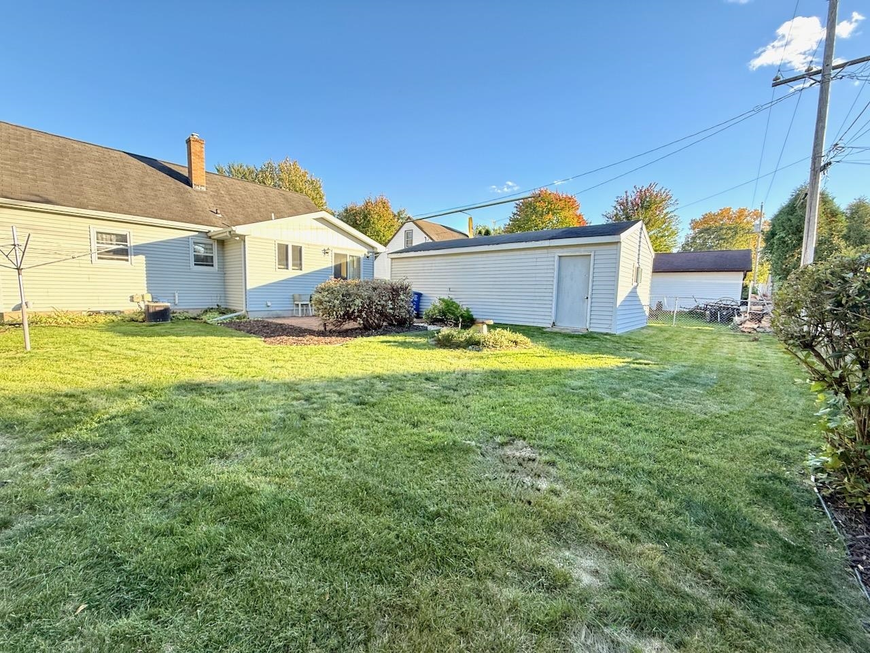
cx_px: 435
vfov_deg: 85.7
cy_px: 326
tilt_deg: -6.6
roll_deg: -1.1
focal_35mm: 14
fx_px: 352
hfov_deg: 102.1
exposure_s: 1/183
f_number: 2.2
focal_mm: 2.22
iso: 64
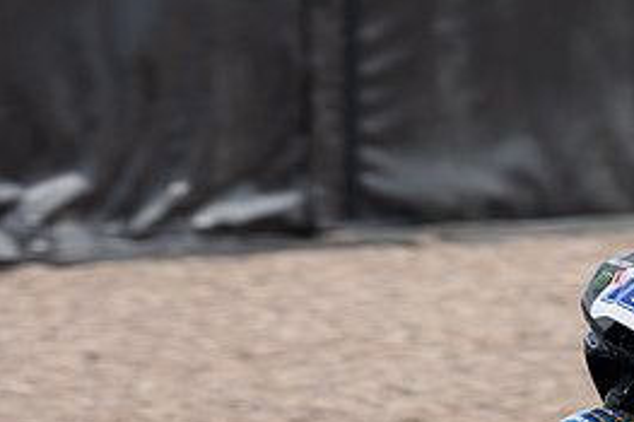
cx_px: 725
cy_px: 432
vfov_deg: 0.9
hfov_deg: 1.3
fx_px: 27473
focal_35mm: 1561
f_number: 5.6
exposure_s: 1/500
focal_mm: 600
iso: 200
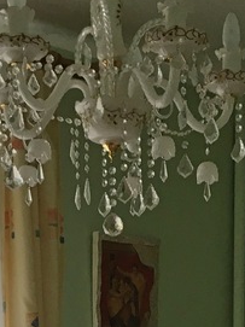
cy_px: 567
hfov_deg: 13.8
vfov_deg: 15.9
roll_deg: -0.4
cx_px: 136
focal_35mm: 107
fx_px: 1011
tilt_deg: -7.5
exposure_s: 1/33
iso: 80
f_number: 2.2
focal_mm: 4.15
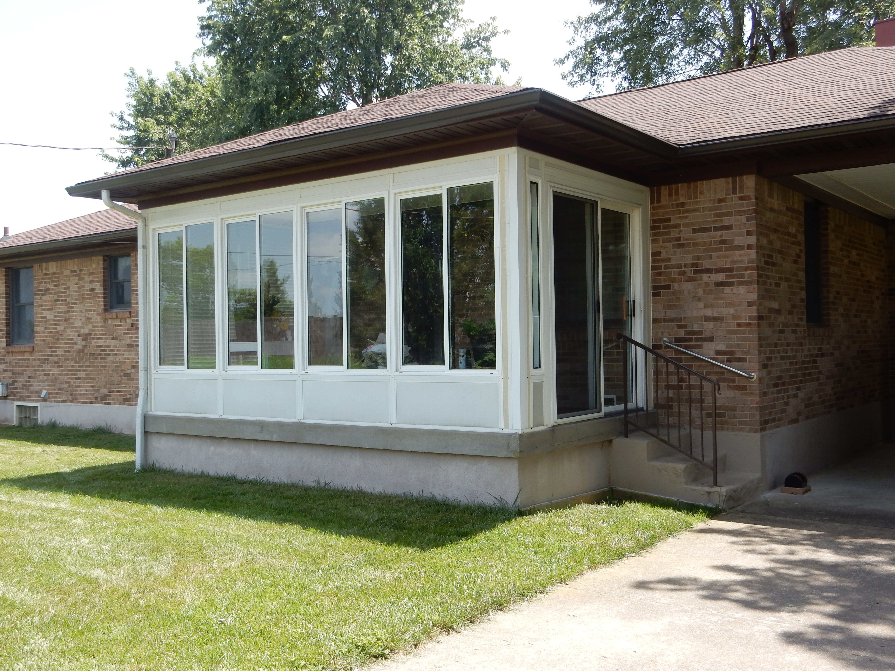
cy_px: 336
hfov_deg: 51.4
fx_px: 931
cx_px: 448
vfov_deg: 39.7
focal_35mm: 36
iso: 125
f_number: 4
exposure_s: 1/320
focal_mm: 6.4
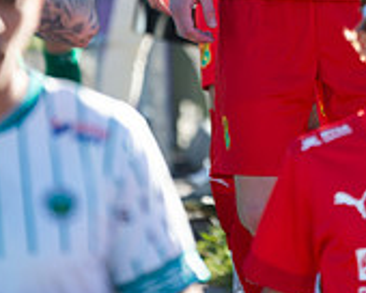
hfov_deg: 3.9
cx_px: 255
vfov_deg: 3.1
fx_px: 5384
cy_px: -110
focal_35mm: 497
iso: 320
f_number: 5
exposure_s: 1/800
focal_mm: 200
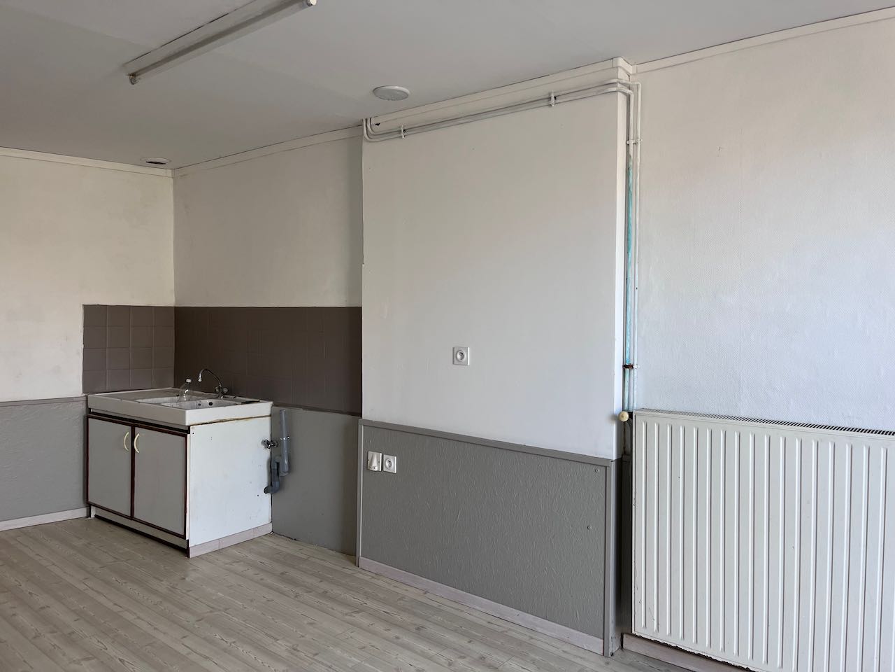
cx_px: 448
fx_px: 672
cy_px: 336
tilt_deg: -1.6
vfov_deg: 53.1
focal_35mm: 26
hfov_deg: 67.3
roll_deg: +0.1
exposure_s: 1/122
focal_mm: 5.1
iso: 80
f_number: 1.6
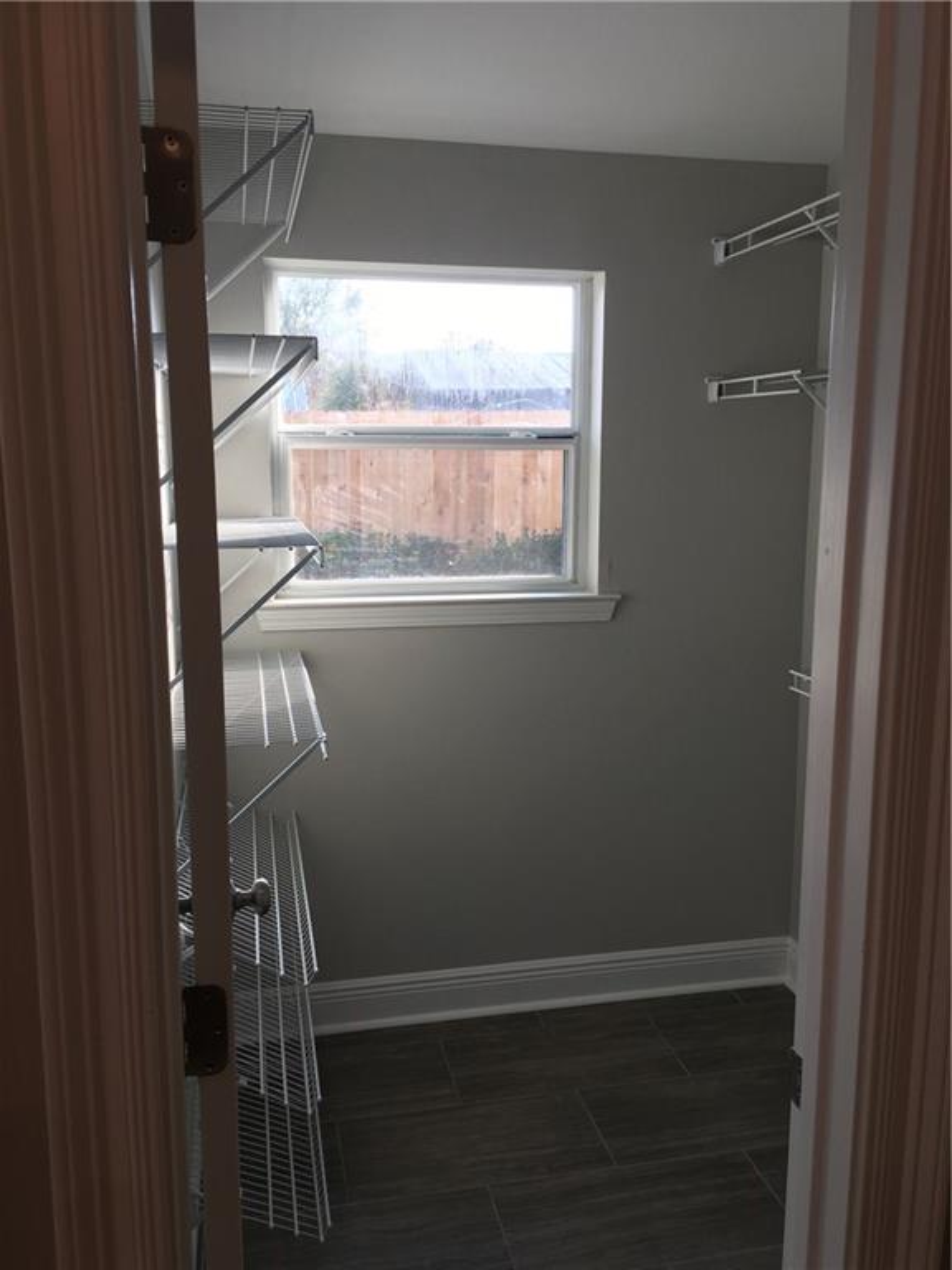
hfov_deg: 48.2
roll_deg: +0.2
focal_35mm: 29
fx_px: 1063
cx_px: 476
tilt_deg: -9.0
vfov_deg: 61.7
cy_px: 635
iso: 25
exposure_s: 1/120
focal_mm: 4.15
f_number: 2.2
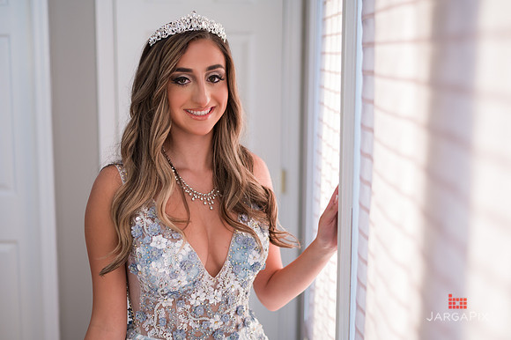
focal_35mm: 50
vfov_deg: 27.0
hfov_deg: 39.6
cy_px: 170
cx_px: 256
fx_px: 709
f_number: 2
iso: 200
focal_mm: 50
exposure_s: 1/125
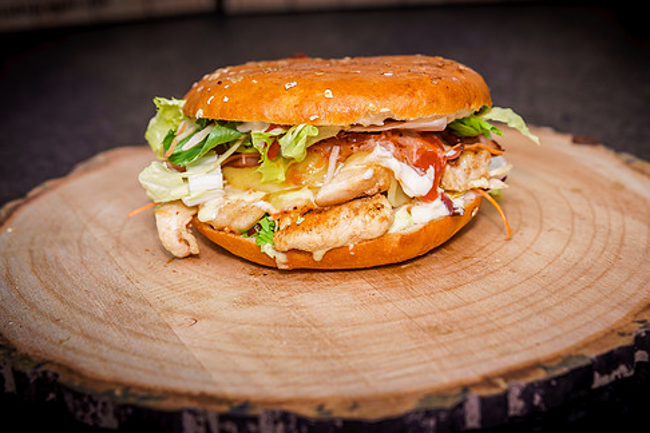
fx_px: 1932
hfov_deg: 19.1
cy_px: 167
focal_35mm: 107
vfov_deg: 12.8
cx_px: 349
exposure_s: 1/250
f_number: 4
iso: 100
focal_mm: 70
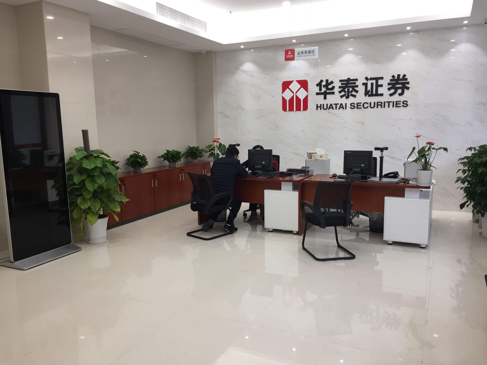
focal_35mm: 29
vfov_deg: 48.2
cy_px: 182
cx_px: 244
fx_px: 408
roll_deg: +0.1
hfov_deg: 61.7
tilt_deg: -6.1
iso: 32
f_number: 2.2
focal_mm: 4.15
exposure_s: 1/33
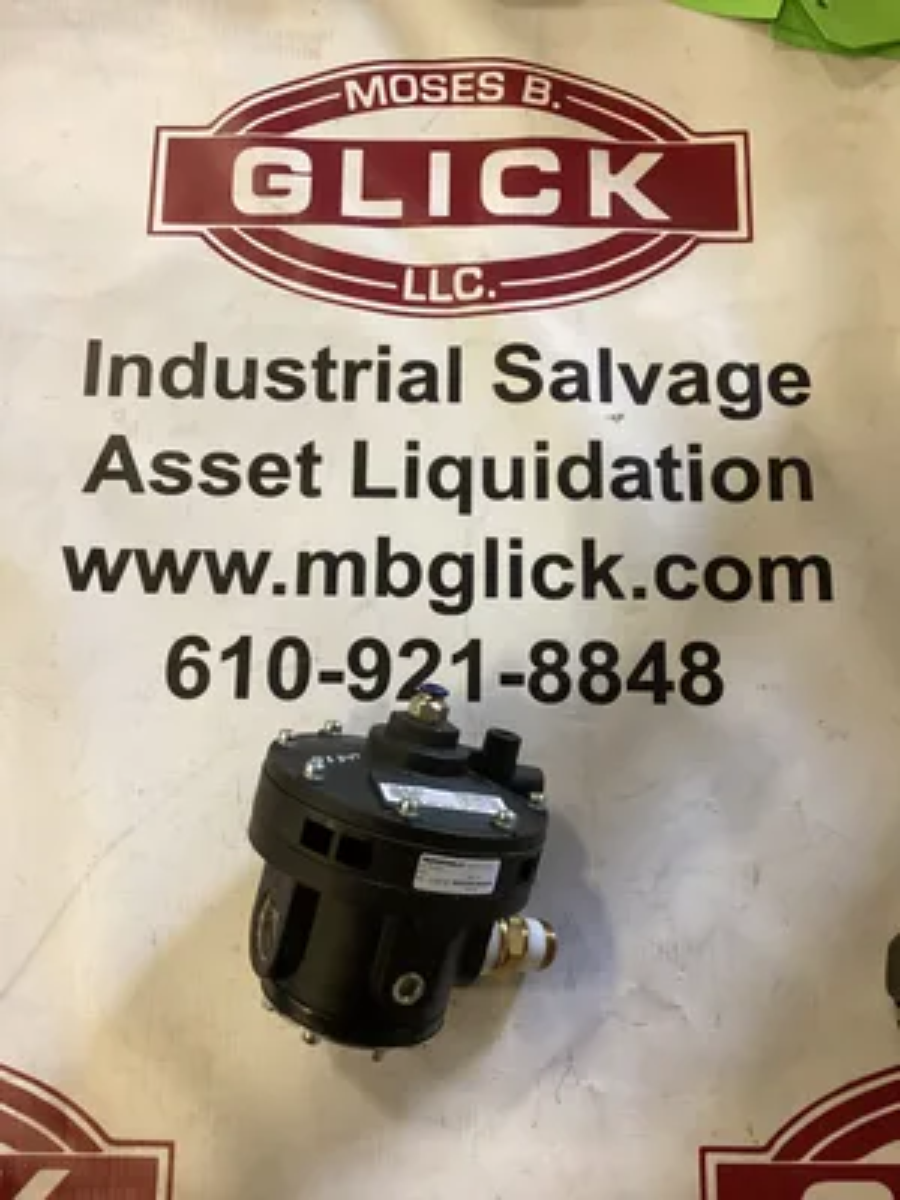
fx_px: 1075
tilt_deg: -77.3
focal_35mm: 31
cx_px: 450
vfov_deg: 58.4
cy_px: 600
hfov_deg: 45.4
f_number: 2.4
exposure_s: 1/50
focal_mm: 3.3
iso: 400
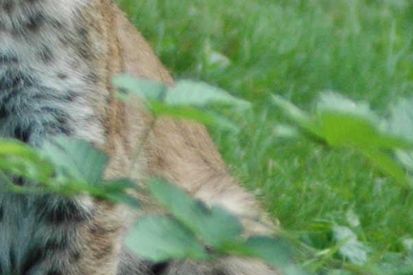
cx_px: 46
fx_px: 16445
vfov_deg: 1.0
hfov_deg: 1.4
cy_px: 67
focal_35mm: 1435
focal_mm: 270
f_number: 5.6
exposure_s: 1/160
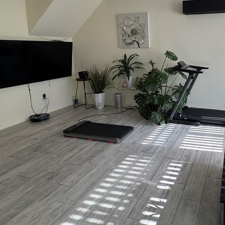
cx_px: 187
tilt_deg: -6.8
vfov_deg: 60.9
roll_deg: +1.2
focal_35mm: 25
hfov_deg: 57.1
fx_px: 184
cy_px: 70
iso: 40
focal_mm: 2.22
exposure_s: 1/142
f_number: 2.2
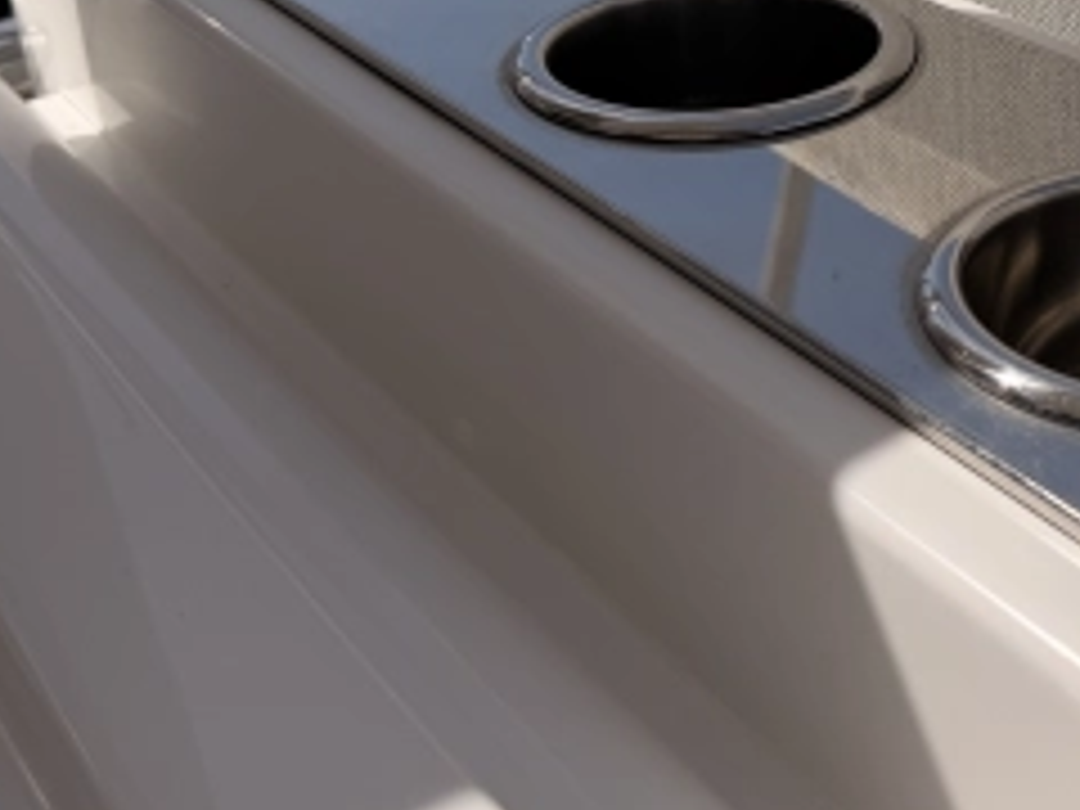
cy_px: 142
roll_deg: +2.1
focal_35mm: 55
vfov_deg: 26.0
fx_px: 1716
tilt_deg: -25.3
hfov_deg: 33.3
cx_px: 954
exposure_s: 1/11905
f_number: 1.78
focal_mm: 6.76
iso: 80
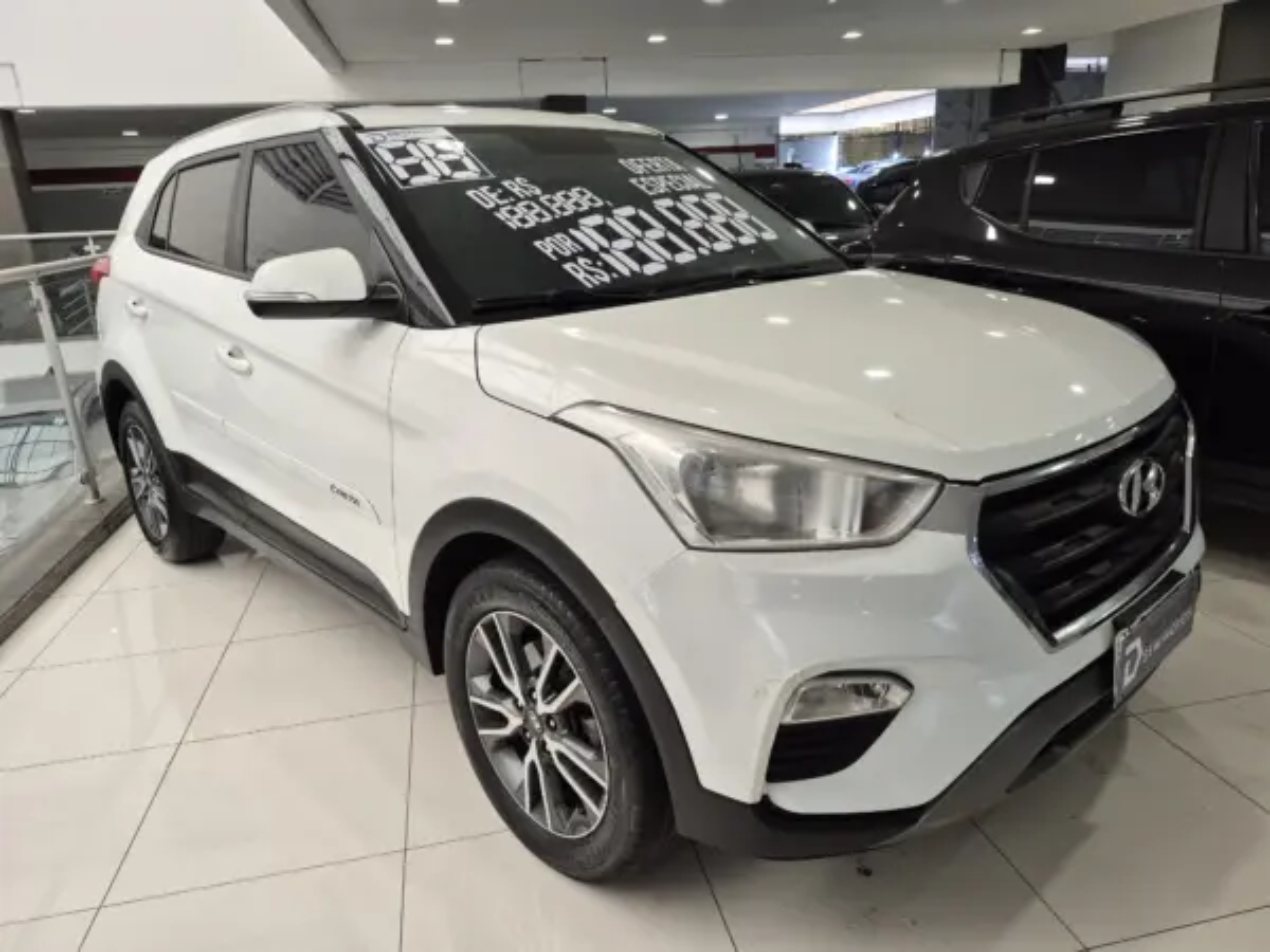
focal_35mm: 23
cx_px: 635
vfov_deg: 58.9
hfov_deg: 73.9
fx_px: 844
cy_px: 476
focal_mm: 5.4
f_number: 1.8
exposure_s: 1/120
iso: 100
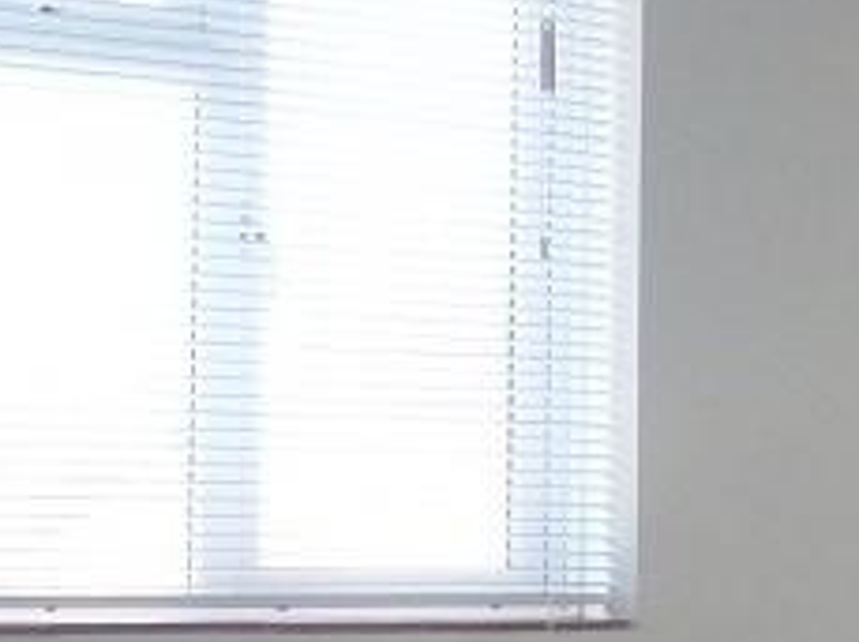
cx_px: 690
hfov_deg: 17.4
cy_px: 514
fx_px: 2775
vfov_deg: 13.1
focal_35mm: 112
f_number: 3
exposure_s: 1/200
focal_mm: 4.5
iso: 800
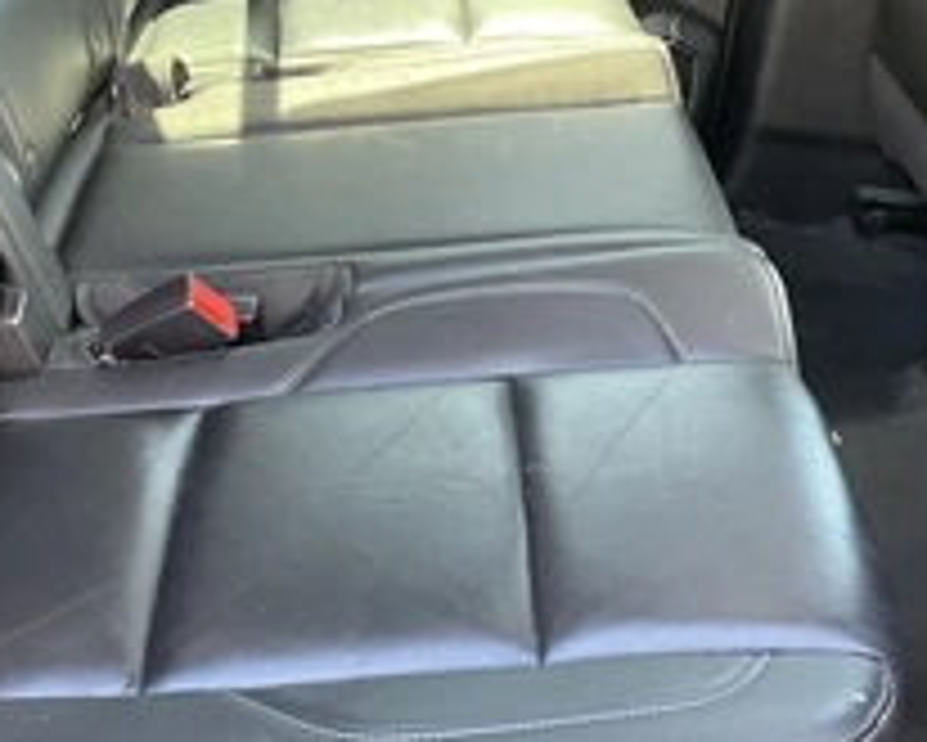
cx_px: 518
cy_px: 459
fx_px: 1510
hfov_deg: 34.1
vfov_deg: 27.5
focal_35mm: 55
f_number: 1.8
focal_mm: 3
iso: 125
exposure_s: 1/60
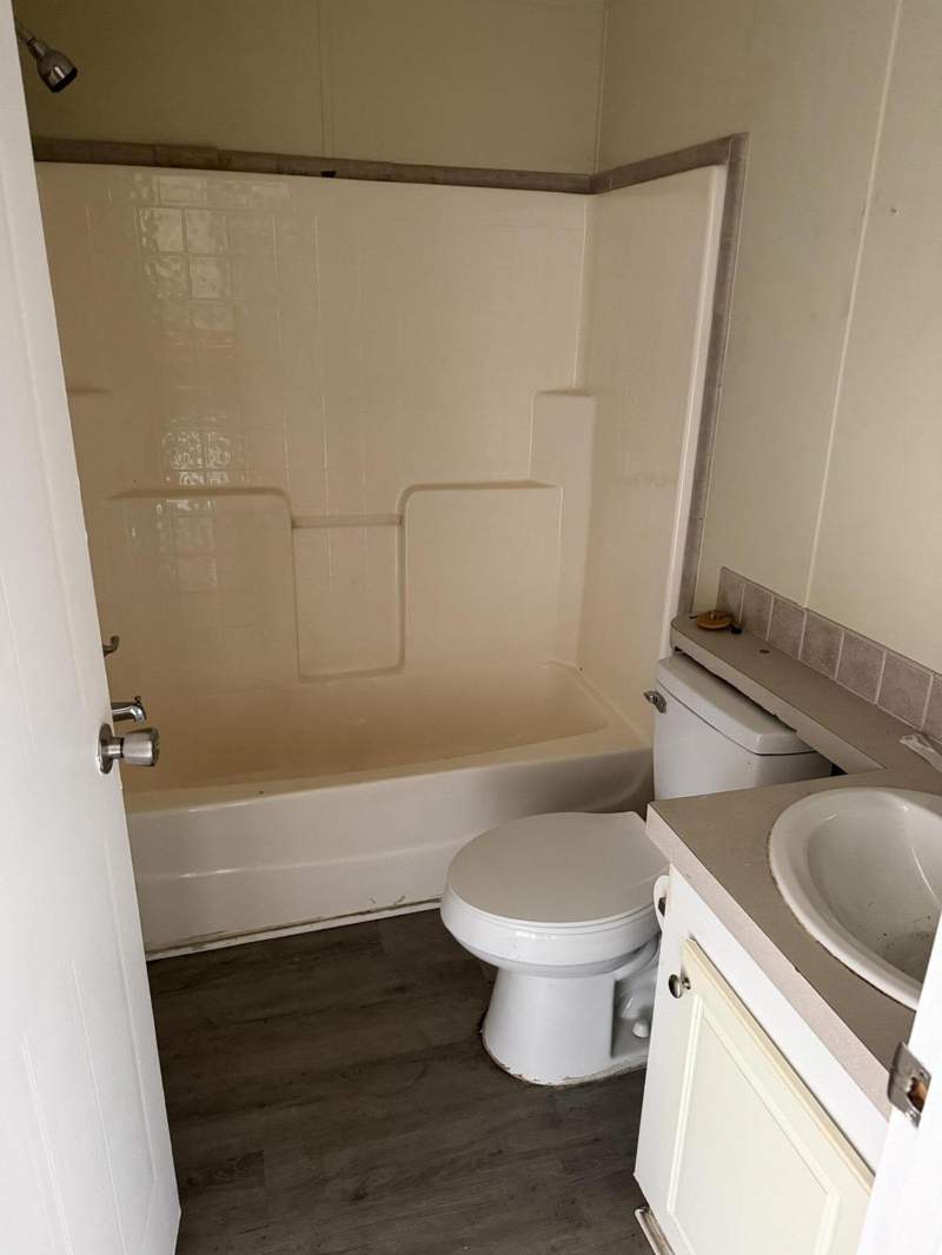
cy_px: 628
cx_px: 471
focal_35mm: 24
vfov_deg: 71.6
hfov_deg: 56.8
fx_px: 870
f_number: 1.78
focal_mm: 6.76
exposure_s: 1/49
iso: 800
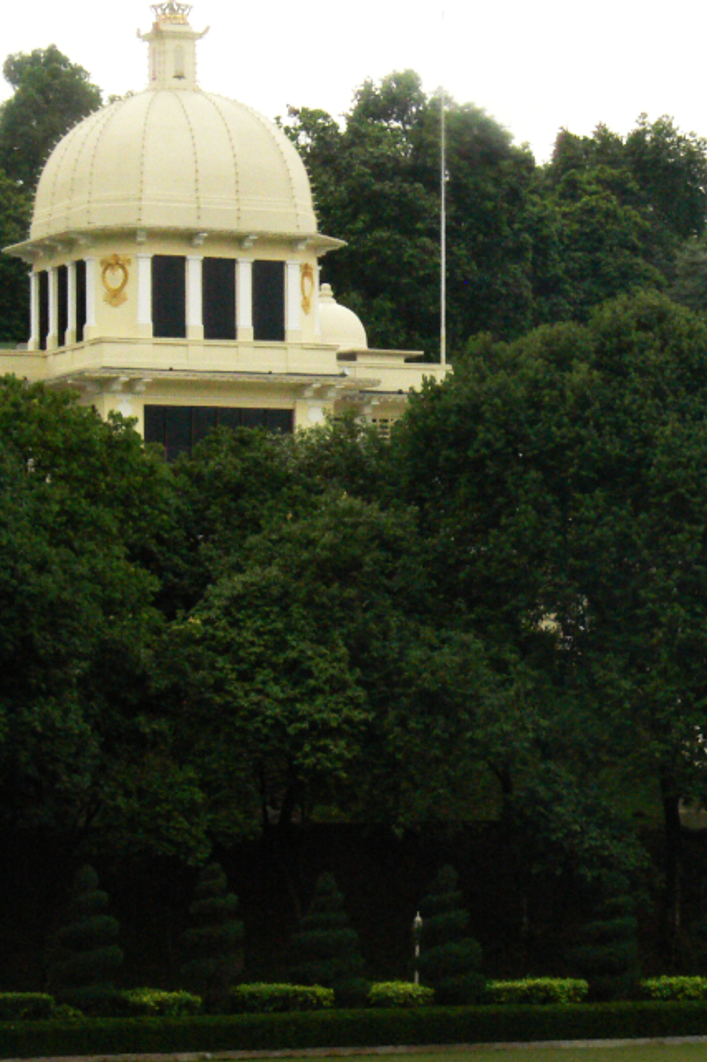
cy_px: 530
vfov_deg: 12.0
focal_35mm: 172
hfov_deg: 7.9
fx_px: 5069
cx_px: 712
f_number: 11
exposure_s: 1/125
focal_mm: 22.4
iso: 400
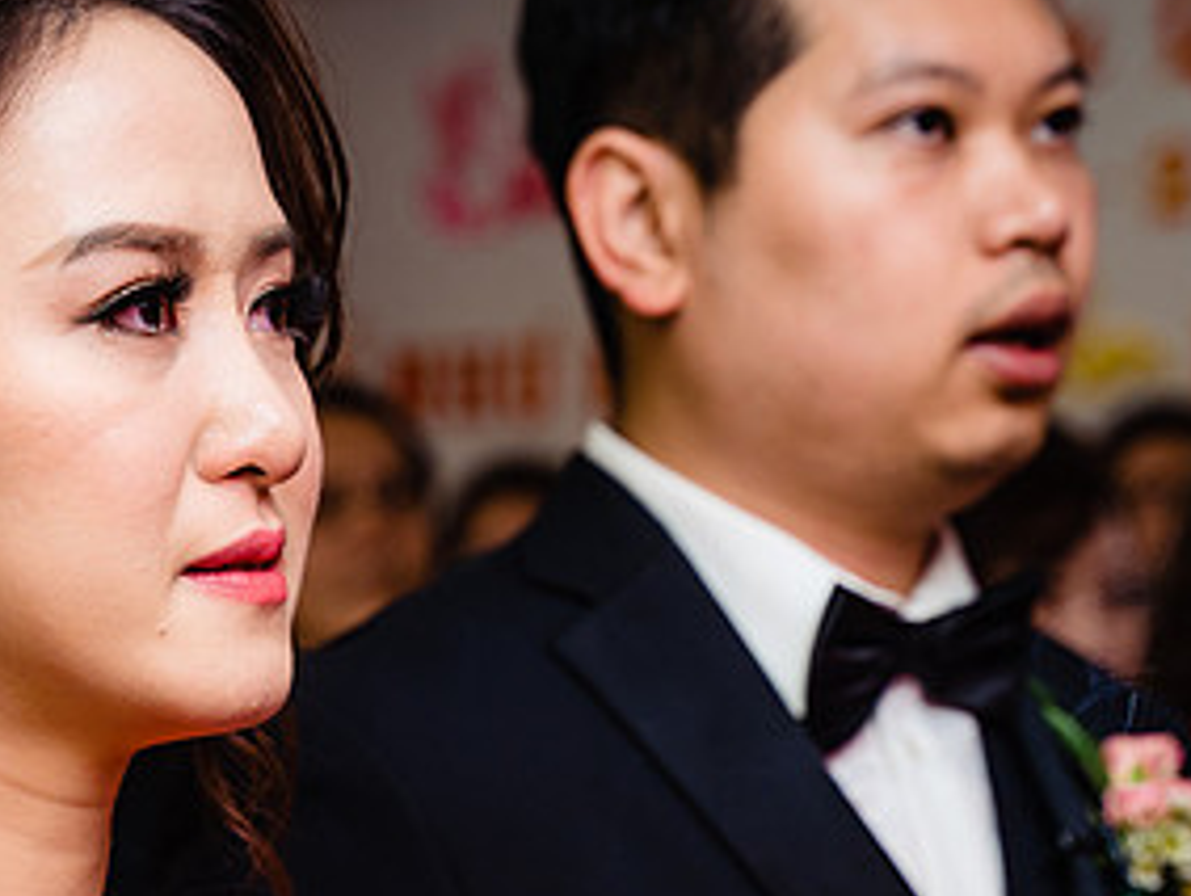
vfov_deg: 11.9
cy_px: 679
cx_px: 433
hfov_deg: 15.9
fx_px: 4272
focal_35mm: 124
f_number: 4
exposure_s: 1/160
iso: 640
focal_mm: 63
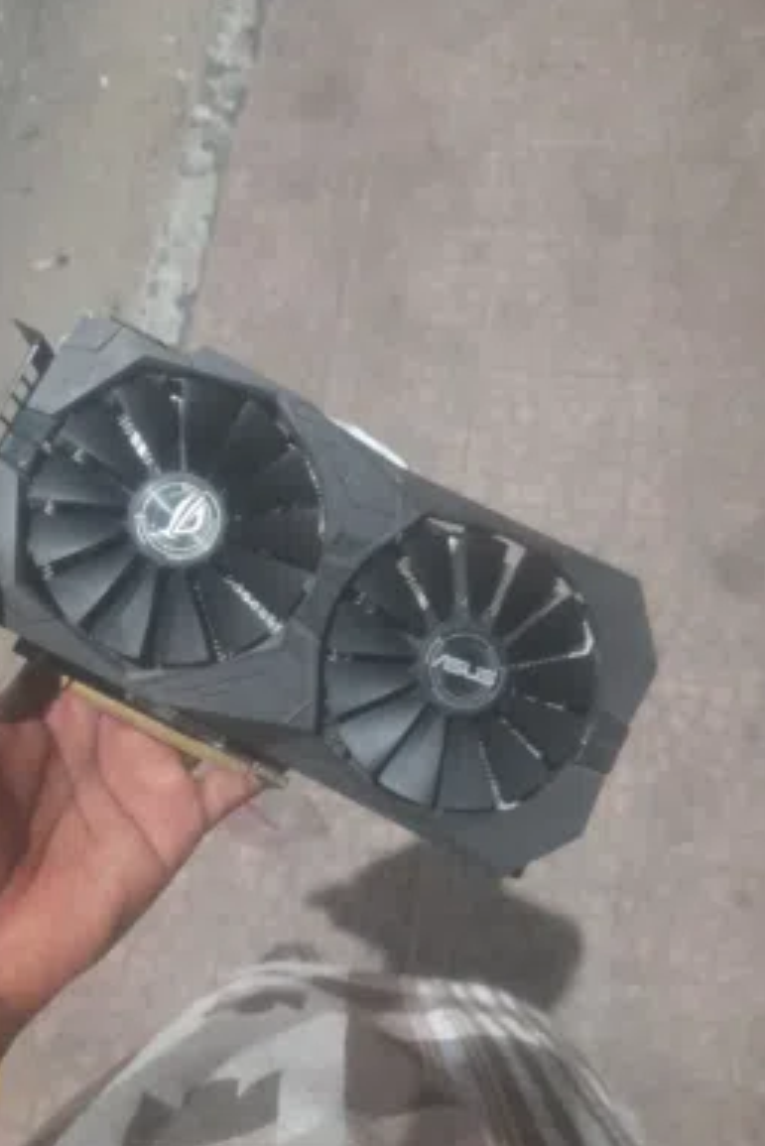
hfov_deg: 47.9
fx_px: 860
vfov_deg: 67.4
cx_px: 342
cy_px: 580
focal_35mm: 27
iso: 1000
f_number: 2
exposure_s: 1/20
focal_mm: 4.6
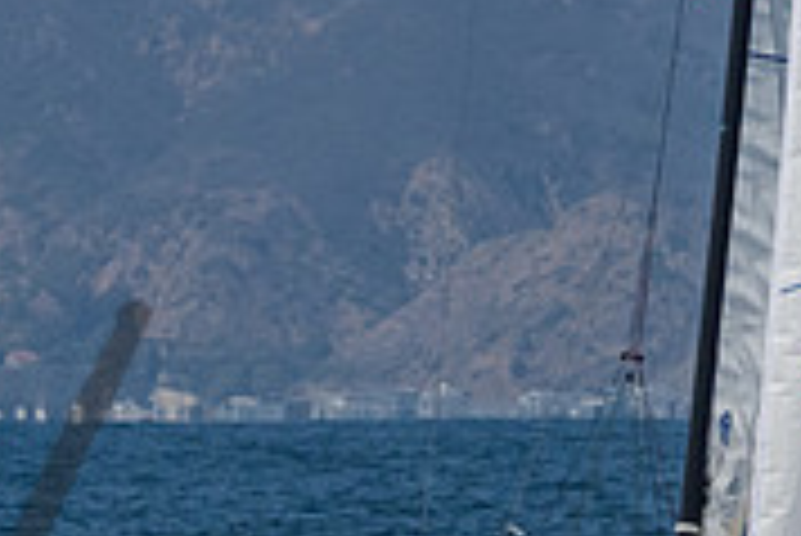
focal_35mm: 1113
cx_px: 166
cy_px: 810
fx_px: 24784
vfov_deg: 1.2
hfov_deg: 1.9
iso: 640
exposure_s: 1/1250
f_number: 14
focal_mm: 220
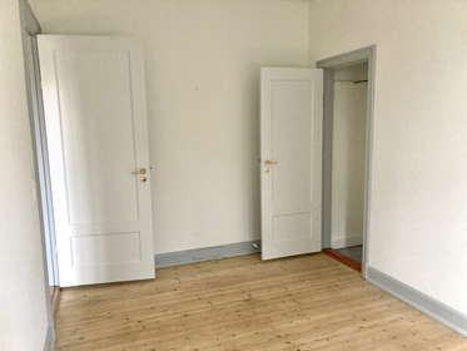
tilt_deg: -7.7
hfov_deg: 63.4
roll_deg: +1.9
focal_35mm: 28
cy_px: 176
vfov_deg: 49.8
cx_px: 234
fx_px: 378
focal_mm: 3.99
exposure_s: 1/60
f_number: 1.8
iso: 320
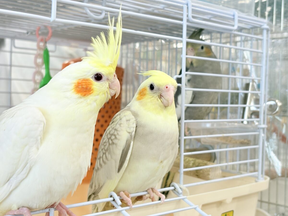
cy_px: 108
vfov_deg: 28.0
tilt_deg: -1.2
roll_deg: -1.0
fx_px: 433
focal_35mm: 52
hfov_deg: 36.8
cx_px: 144
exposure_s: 1/50
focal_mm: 5.96
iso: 32
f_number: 1.6
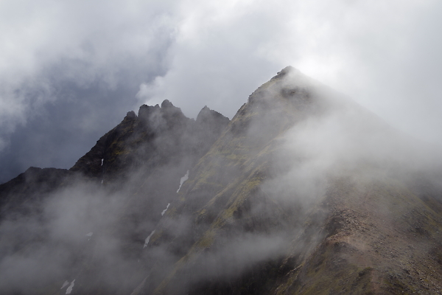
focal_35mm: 42
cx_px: 221
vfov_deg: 31.9
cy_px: 148
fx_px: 516
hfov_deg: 46.4
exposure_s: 1/500
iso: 100
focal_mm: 28
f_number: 9
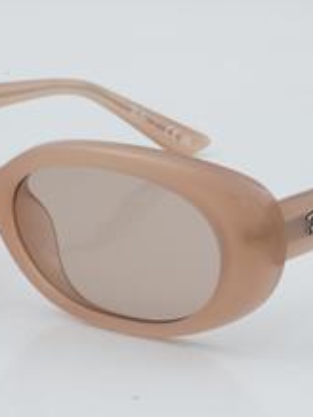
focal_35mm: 132
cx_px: 147
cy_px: 216
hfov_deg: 11.3
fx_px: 1588
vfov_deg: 14.9
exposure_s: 1/3
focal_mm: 50
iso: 100
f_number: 32
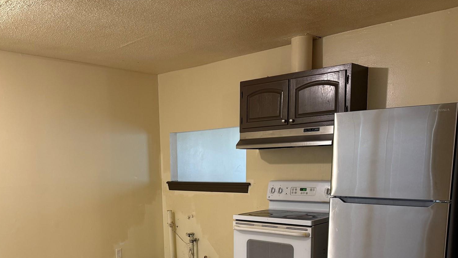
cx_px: 184
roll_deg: +1.2
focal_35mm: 36
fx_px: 437
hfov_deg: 54.9
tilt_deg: -8.9
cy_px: 233
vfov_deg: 31.3
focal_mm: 6.76
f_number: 1.78
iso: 200
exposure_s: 1/65
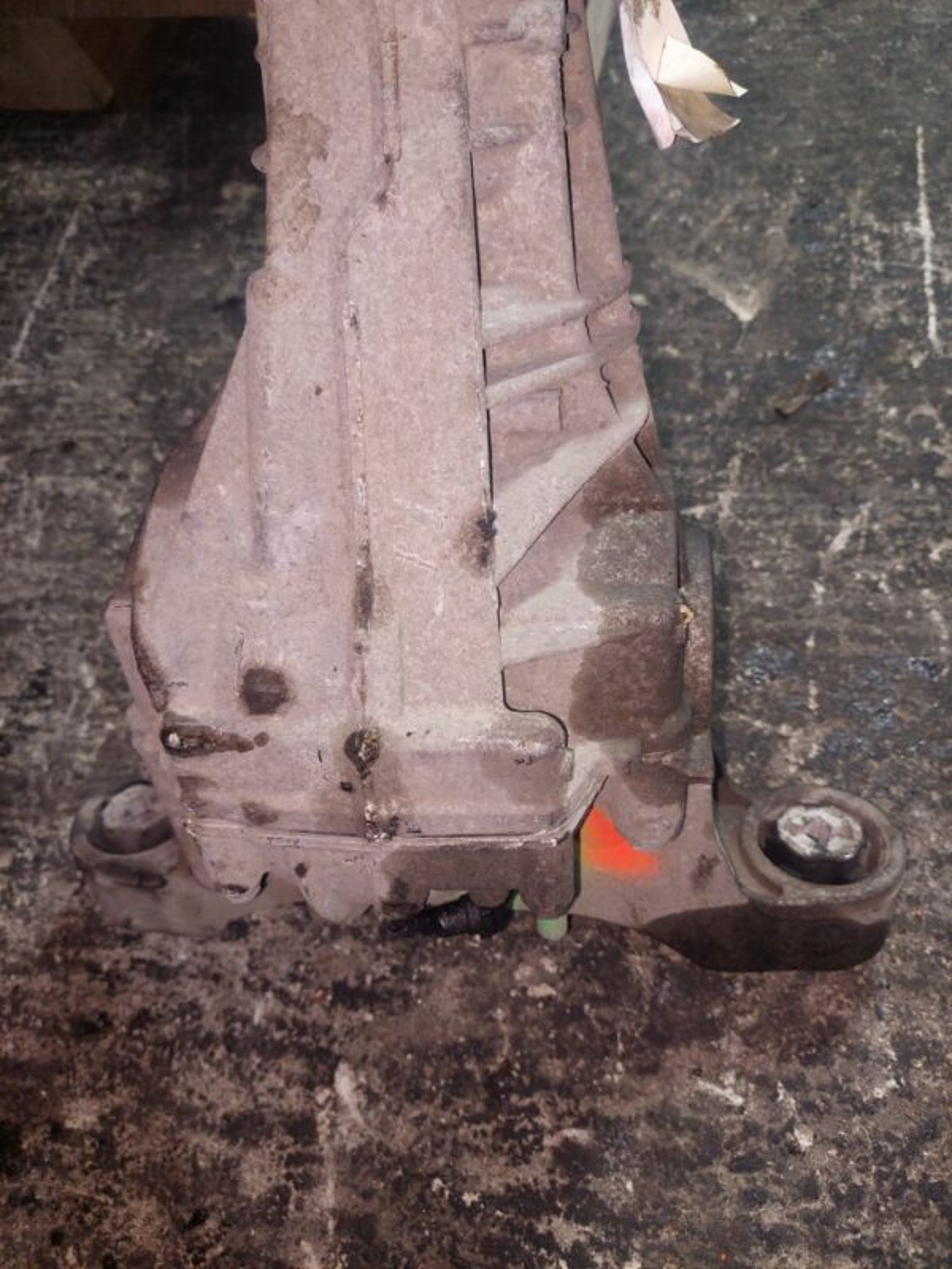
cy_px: 634
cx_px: 476
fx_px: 917
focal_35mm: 25
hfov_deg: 54.9
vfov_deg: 69.4
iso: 125
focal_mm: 5.23
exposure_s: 1/100
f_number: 1.8
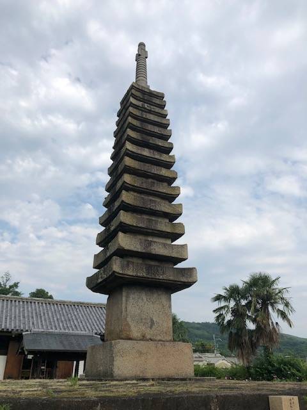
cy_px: 205
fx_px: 331
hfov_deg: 49.7
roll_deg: +1.5
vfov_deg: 63.4
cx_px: 154
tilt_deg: +28.1
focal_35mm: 28
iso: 25
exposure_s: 1/2825
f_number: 1.8
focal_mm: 3.99
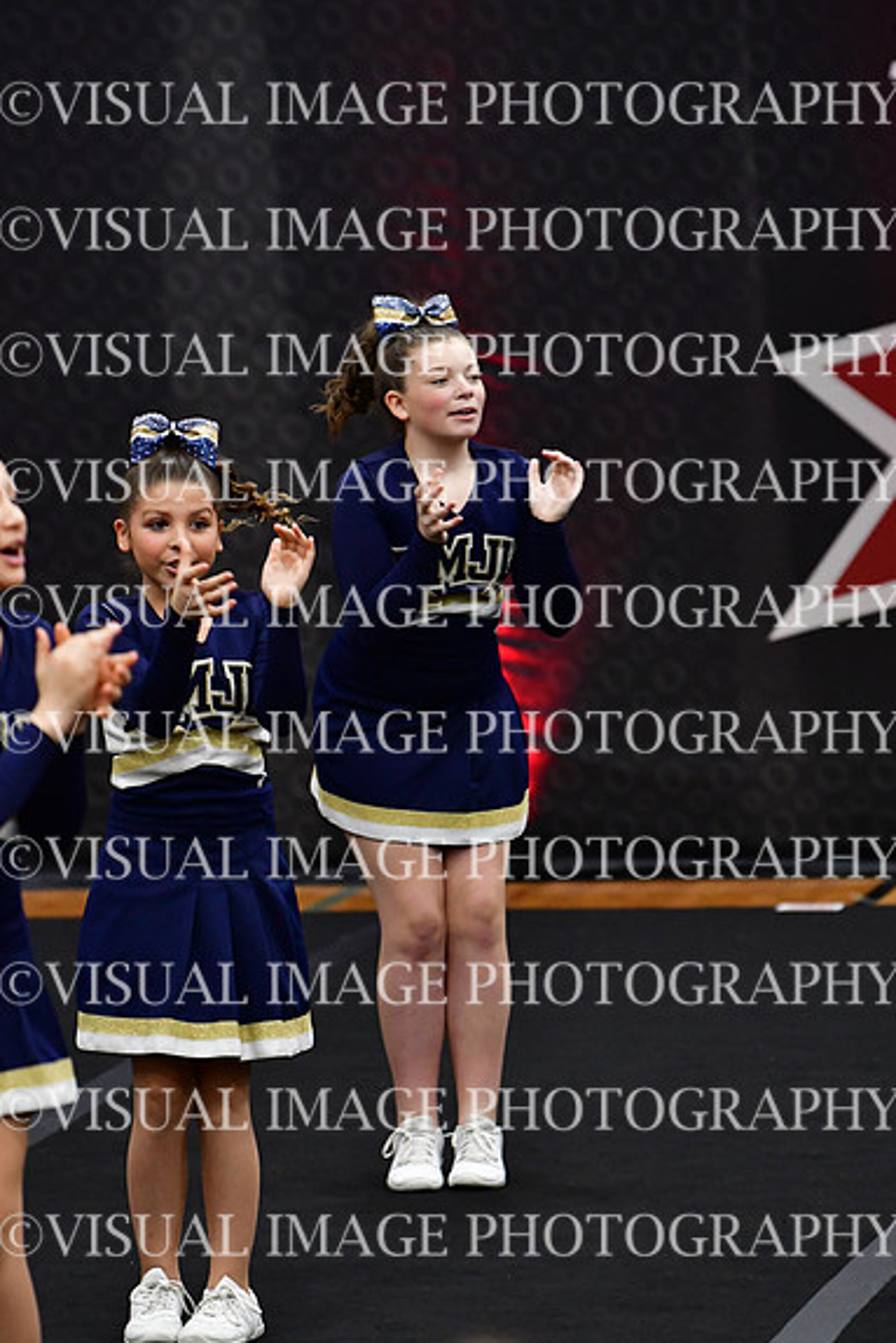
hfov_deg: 4.5
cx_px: 450
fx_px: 11304
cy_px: 669
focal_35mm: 303
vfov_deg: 6.8
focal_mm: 200
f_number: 3.5
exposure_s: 1/500
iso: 4000
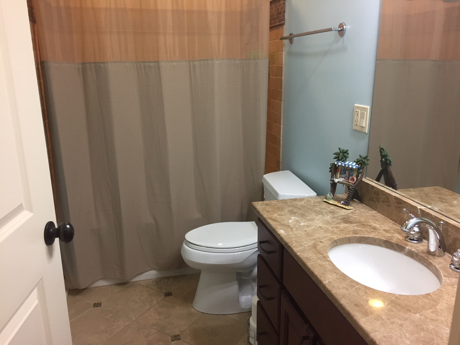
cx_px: 230
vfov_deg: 48.2
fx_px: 385
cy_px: 172
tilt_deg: -17.4
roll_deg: -0.3
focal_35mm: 29
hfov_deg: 61.7
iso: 80
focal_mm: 4.15
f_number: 2.2
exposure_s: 1/30
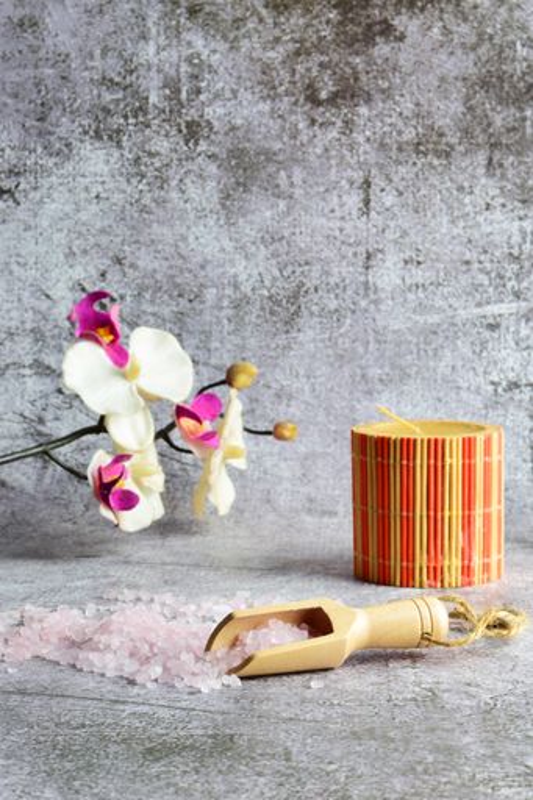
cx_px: 266
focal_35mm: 75
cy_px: 400
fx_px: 1667
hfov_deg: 18.2
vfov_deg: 27.0
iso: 100
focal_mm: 50
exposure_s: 1/2.5
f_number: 16
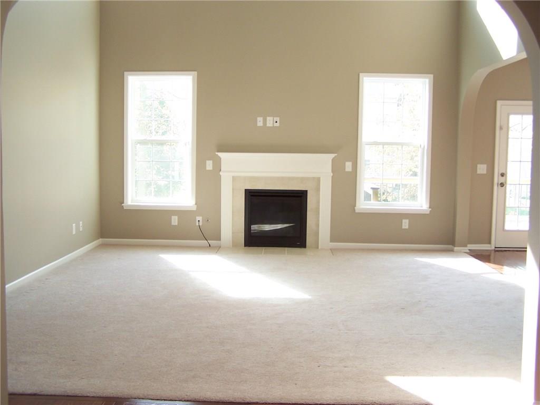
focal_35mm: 38
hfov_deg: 49.0
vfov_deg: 37.7
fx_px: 593
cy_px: 202
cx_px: 270
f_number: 2.8
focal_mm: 6.3
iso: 80
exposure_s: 1/45
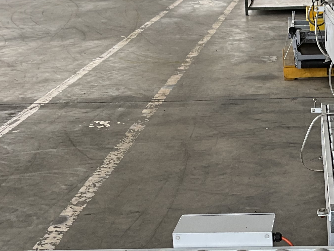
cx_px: 333
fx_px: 839
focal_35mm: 87
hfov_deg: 21.7
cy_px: 194
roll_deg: +1.2
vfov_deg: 16.9
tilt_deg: -17.5
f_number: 1.8
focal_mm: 3
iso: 25
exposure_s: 1/189
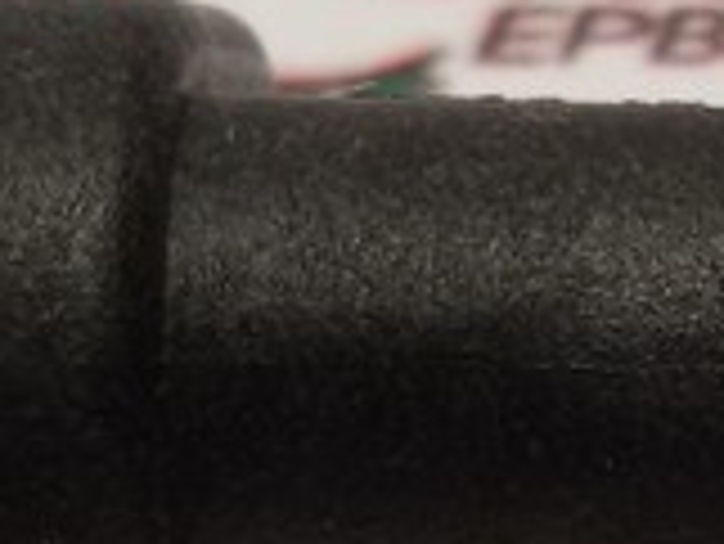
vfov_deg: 7.7
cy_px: 436
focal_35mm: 192
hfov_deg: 10.1
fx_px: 4019
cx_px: 877
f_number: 2.4
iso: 50
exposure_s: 1/100
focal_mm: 2.93
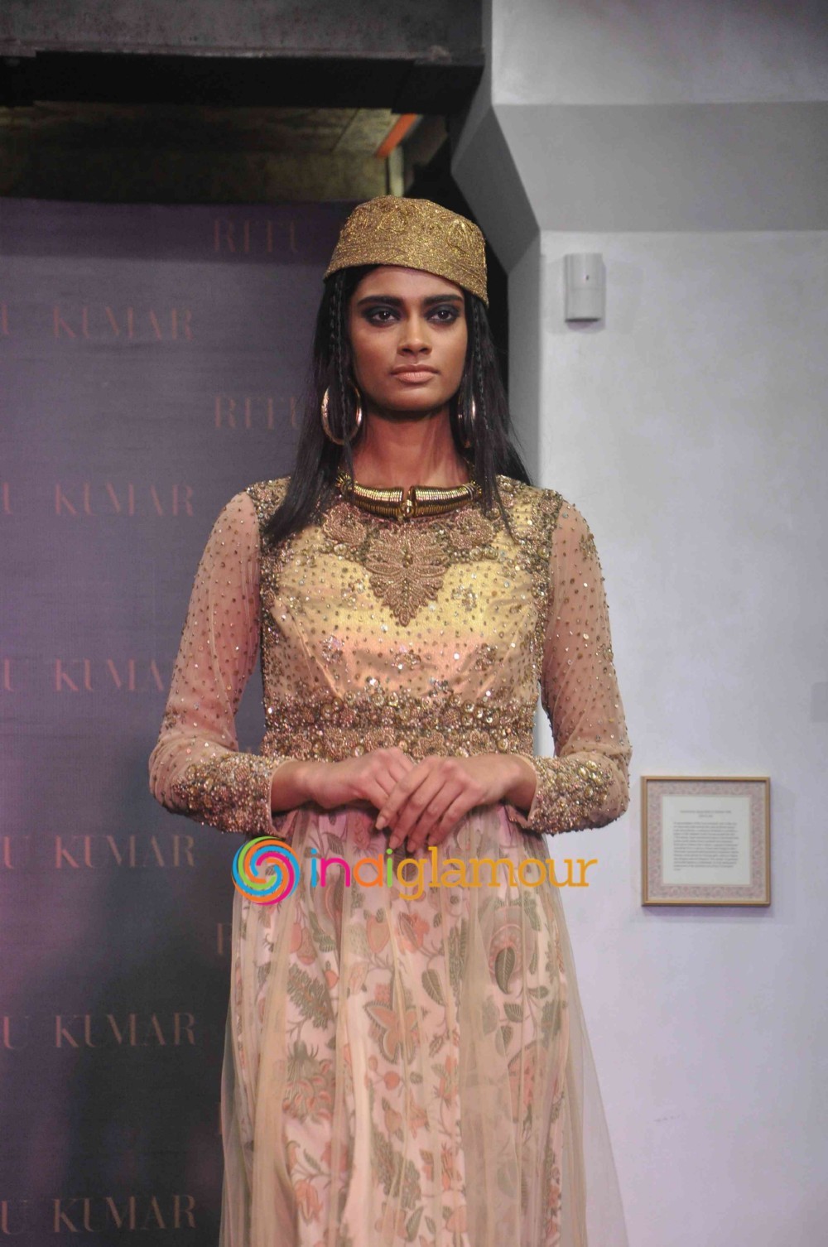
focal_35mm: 138
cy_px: 624
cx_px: 414
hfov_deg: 9.9
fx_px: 4774
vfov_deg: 14.9
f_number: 10
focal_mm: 92
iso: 1250
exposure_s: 1/125
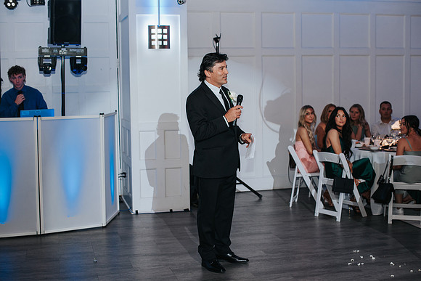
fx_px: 585
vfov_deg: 27.0
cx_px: 210
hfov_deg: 39.6
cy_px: 140
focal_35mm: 50
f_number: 3.5
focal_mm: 50
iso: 800
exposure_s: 1/125
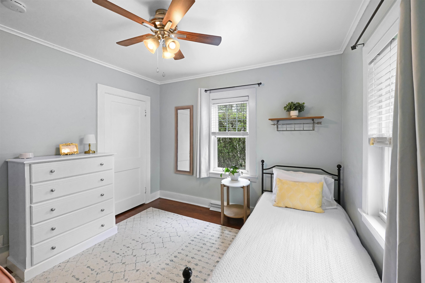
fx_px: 165
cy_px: 142
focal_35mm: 14
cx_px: 212
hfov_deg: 104.3
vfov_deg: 81.2
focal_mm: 14
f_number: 14
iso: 4000
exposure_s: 1/125
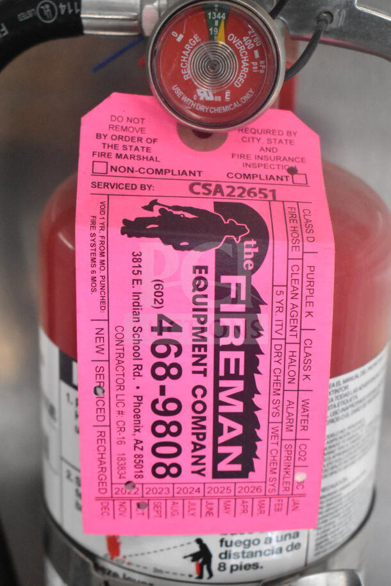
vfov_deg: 33.4
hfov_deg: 22.6
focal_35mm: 60
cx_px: 196
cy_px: 293
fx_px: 977
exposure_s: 1/60
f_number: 5
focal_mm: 40
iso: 7200
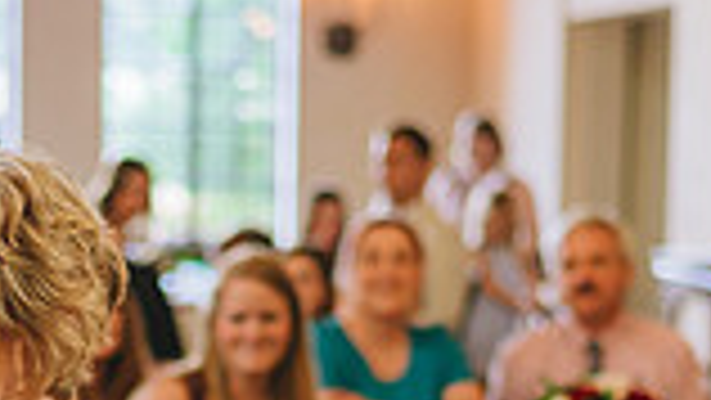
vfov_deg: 6.2
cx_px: 68
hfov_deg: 11.1
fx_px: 3621
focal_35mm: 192
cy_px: 744
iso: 320
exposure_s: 1/160
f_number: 2.5
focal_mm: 50
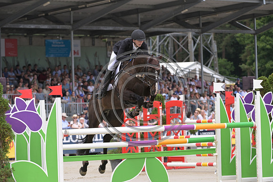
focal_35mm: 200
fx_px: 1517
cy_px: 91
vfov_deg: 6.9
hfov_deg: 10.3
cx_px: 136
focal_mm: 200
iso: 900
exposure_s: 1/1600
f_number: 5.6
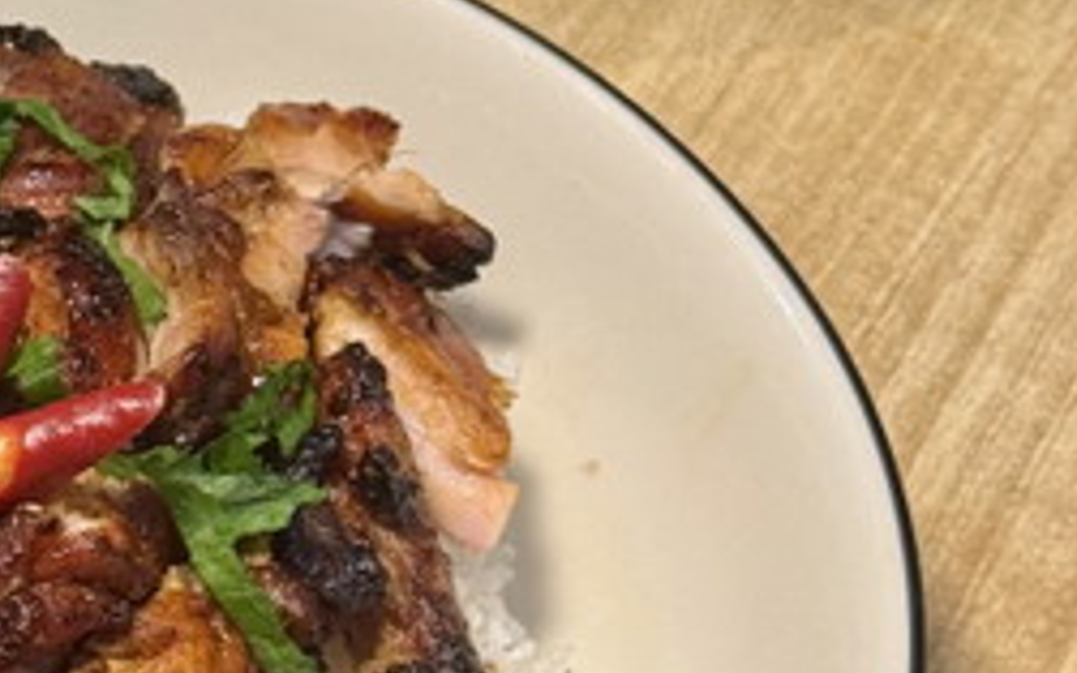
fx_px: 5167
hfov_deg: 11.8
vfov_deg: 7.5
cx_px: -9
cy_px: 221
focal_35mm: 176
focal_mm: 6.76
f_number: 1.78
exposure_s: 1/50
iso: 80
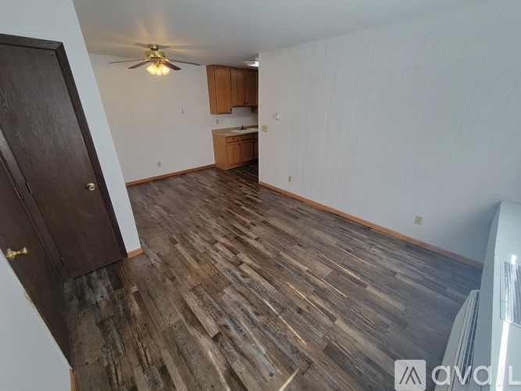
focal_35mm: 13
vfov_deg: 89.9
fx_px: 196
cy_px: 196
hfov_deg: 106.2
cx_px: 260
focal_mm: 2.2
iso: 64
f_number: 2.2
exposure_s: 1/60
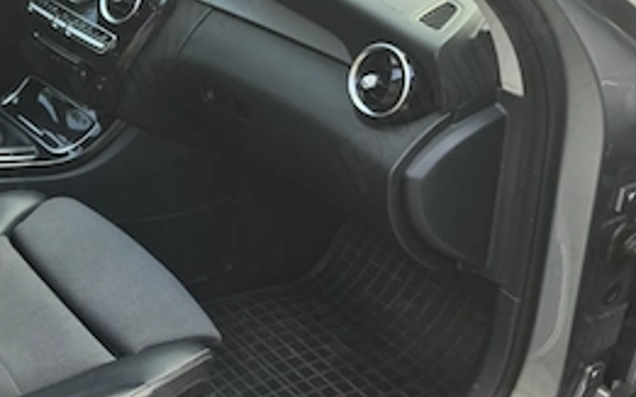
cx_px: -22
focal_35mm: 56
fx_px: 970
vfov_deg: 22.8
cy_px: 85
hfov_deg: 32.8
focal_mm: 6.5
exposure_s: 1/359
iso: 25
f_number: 1.4
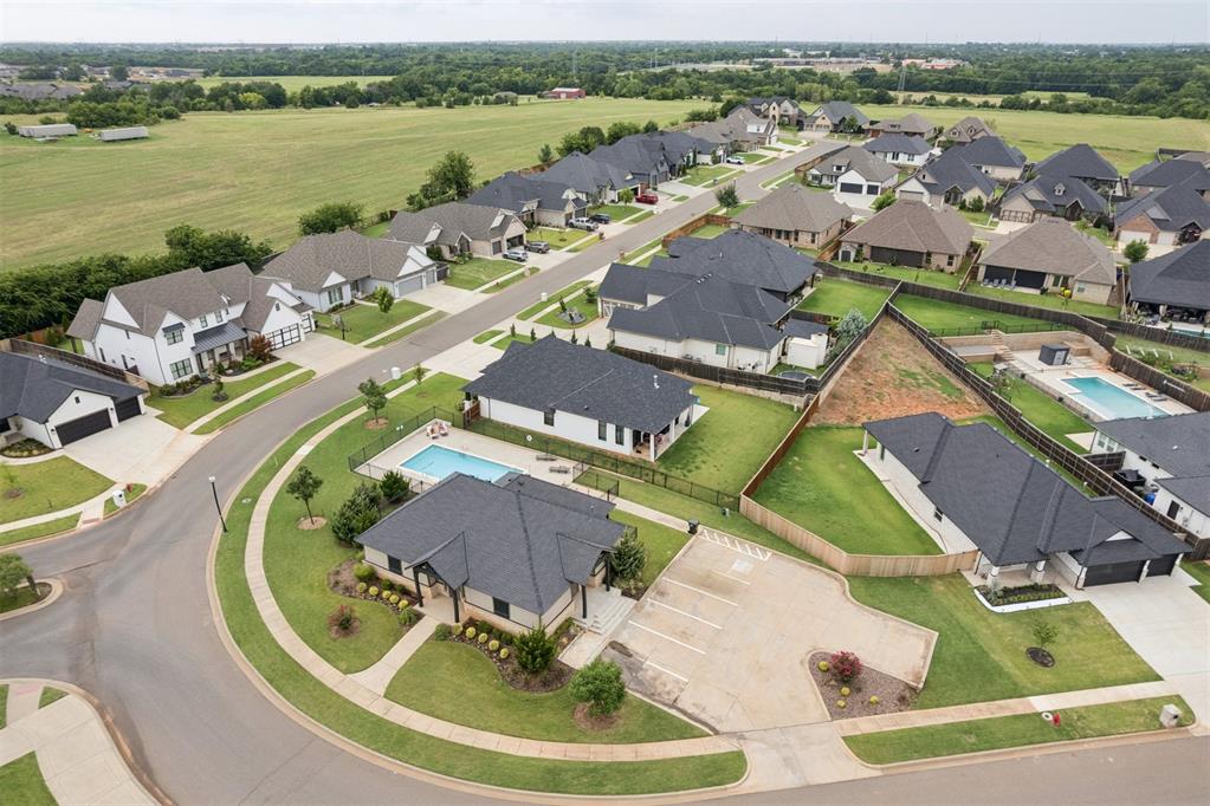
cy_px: 403
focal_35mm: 22
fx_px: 739
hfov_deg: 78.6
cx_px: 605
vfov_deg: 57.2
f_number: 2.8
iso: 130
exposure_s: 1/800
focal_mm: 8.4
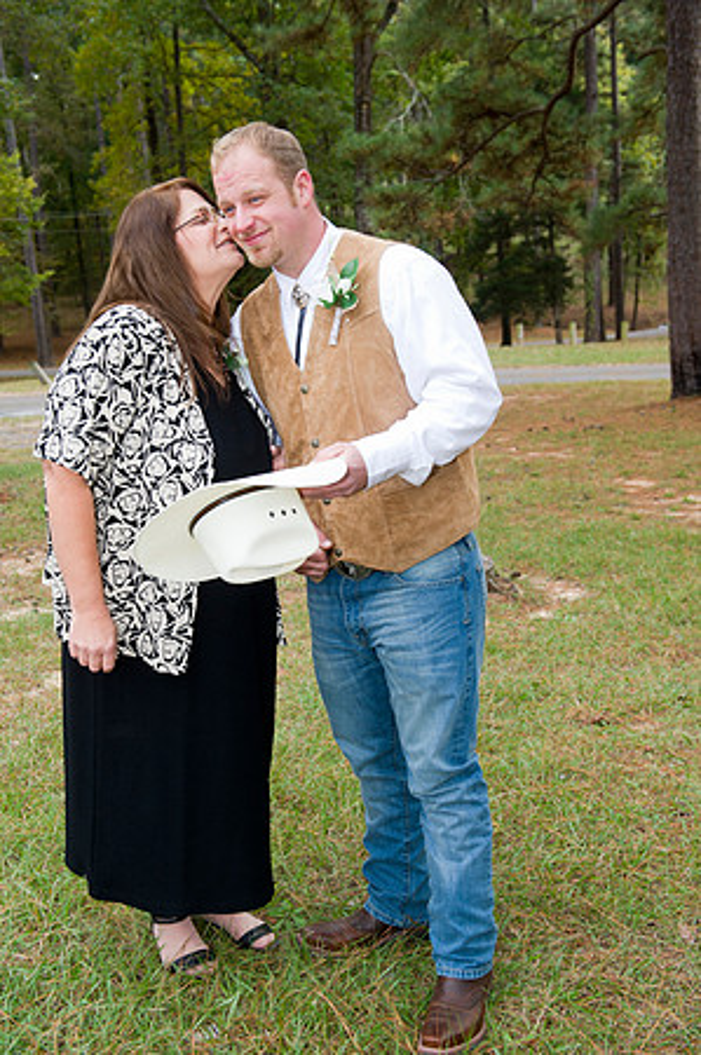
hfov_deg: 29.8
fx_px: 1317
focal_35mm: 45
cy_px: 528
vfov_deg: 43.6
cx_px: 350
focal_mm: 45
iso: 640
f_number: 5.6
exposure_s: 1/125
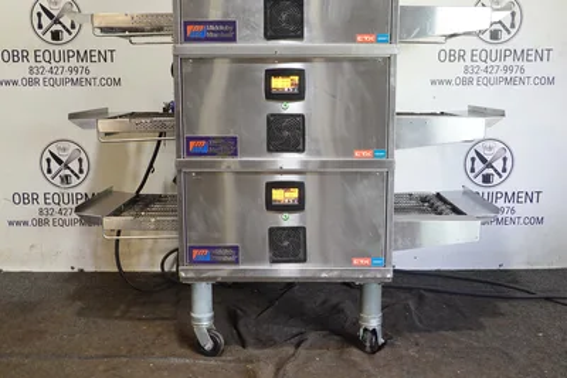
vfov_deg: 32.7
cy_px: 189
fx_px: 646
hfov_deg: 47.4
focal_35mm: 41
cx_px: 284
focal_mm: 15.28
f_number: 4
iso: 160
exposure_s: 1/10
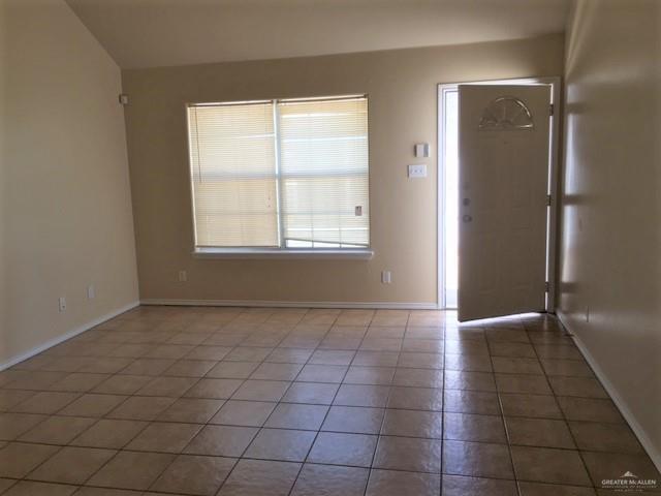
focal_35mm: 29
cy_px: 248
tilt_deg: -7.1
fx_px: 554
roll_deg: +3.3
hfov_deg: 61.7
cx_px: 330
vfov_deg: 48.2
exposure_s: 1/120
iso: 32
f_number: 2.2
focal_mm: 4.15
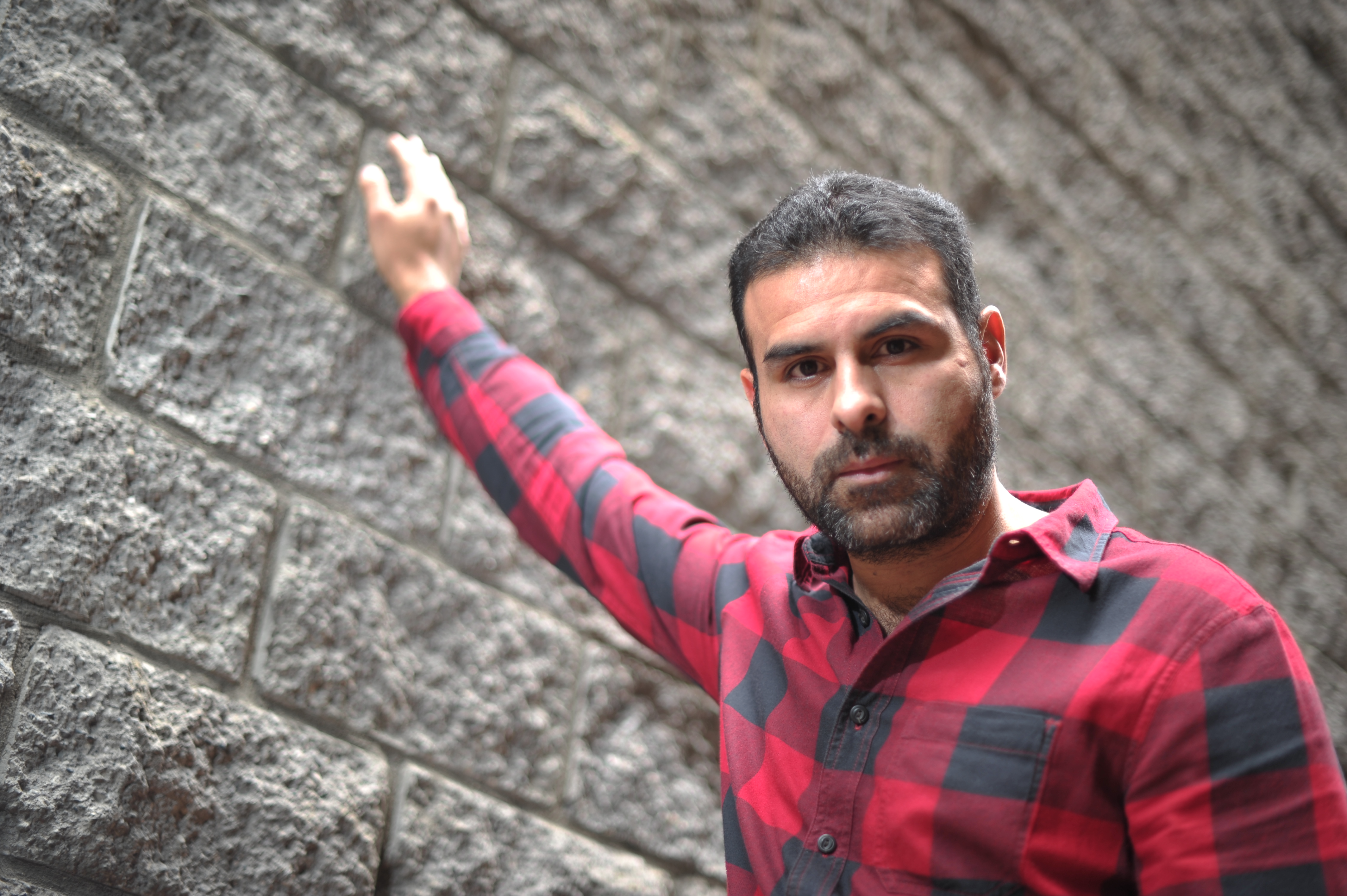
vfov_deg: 27.0
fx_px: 1870
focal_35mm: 50
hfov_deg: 39.6
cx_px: 674
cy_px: 448
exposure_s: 1/160
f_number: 1.4
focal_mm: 50
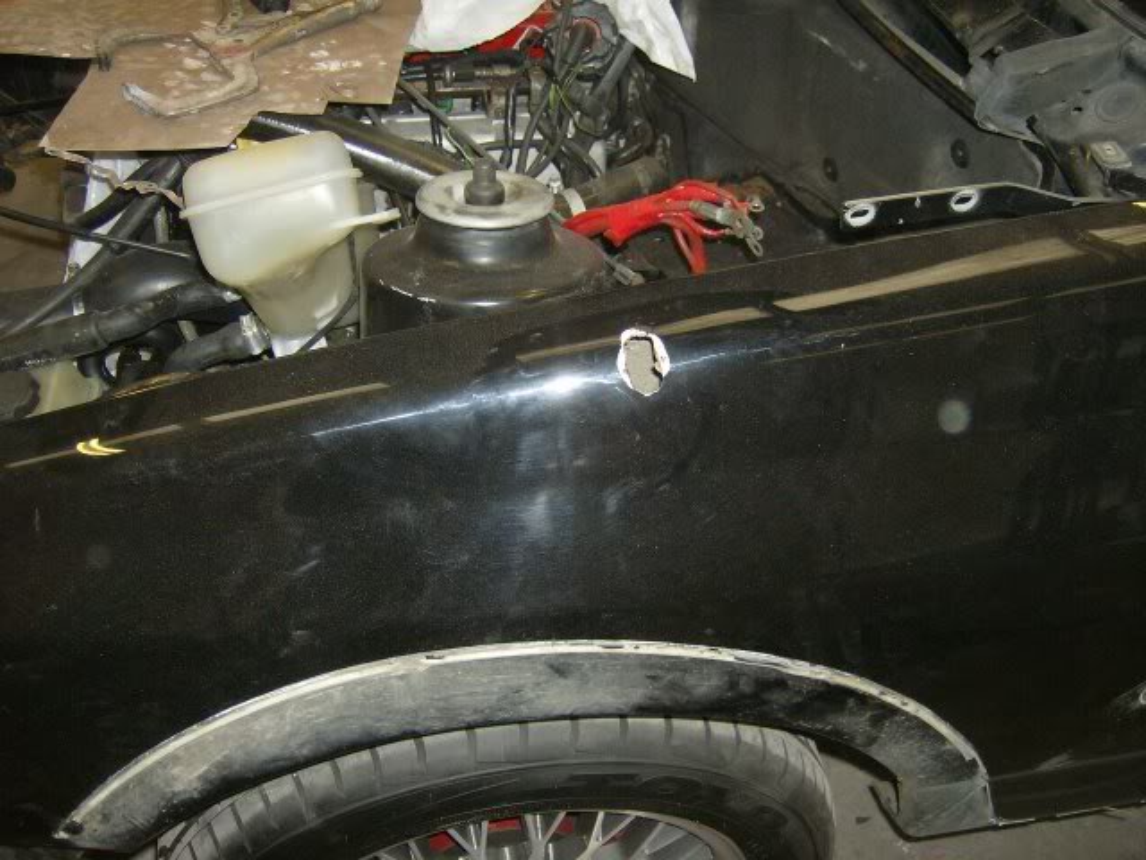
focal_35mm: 36
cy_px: 430
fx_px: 1192
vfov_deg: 39.7
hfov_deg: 51.4
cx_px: 573
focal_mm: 6
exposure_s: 1/60
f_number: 2.8
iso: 200
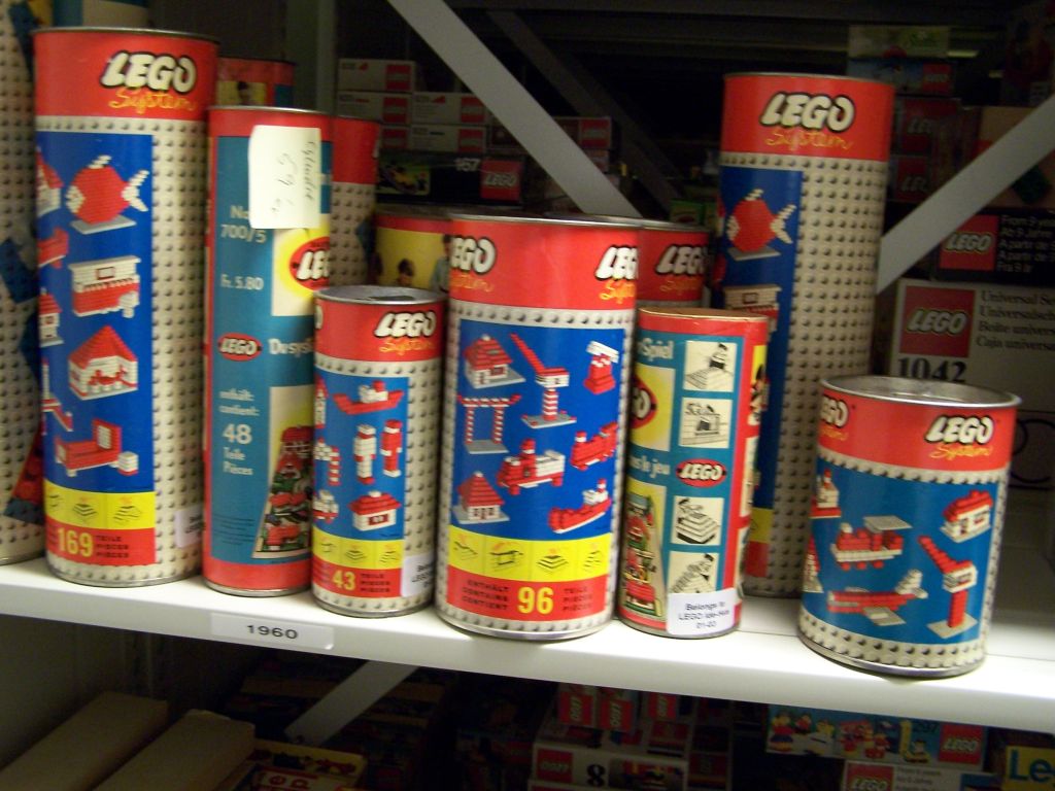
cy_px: 396
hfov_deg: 49.0
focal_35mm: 38
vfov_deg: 37.7
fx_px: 1158
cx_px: 528
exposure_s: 1/8
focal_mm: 6.3
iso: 140
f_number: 2.8
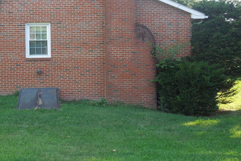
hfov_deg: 34.7
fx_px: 382
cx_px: 79
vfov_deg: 23.6
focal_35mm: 57
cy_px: 48
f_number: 3.8
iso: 100
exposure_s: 1/100
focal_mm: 7
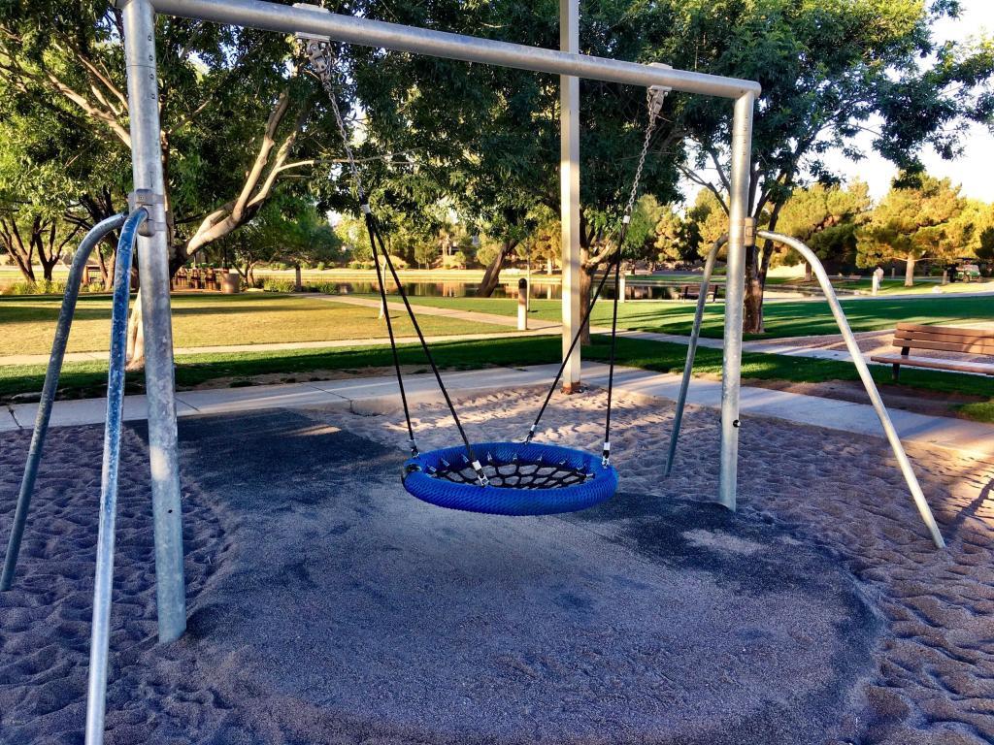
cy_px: 372
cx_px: 497
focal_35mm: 29
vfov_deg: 48.2
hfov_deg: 61.7
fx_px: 833
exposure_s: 1/201
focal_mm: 4.15
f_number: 2.2
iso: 25
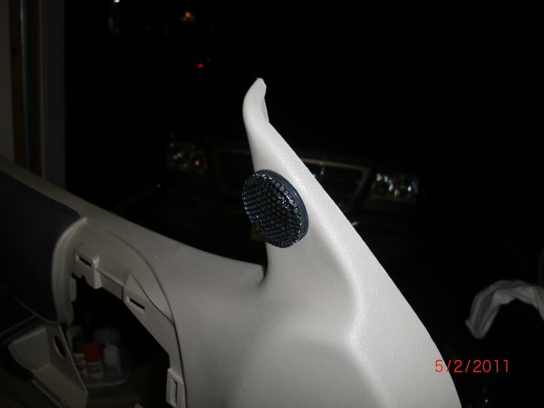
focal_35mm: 36
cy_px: 204
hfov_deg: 51.4
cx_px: 272
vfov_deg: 39.7
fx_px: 566
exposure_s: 1/60
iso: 64
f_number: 2.8
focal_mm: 6.3
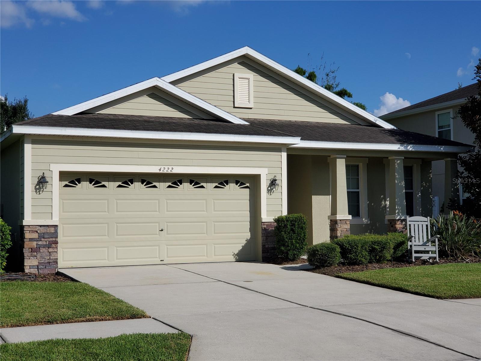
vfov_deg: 28.0
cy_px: 180
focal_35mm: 52
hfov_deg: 36.8
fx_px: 723
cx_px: 240
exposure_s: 1/1517
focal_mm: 6
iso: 50
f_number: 2.4
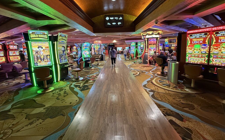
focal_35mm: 15
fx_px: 92
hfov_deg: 101.5
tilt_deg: -7.6
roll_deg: +1.4
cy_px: 60
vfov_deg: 74.4
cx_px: 113
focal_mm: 2.22
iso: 640
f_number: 2.2
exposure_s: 1/60
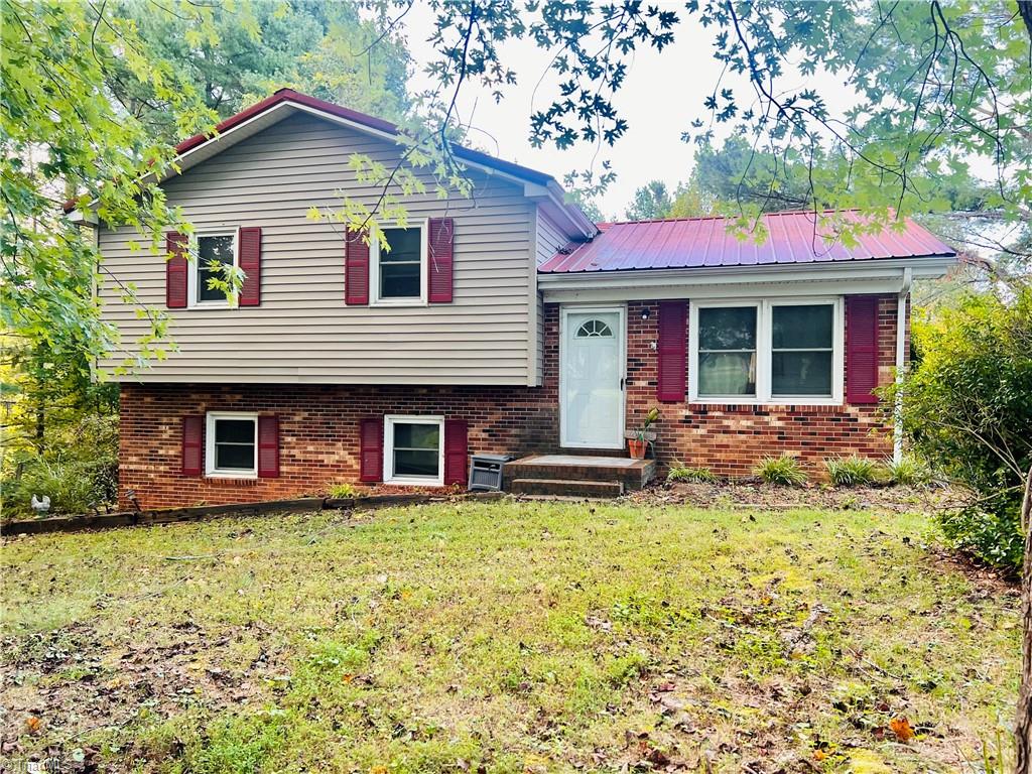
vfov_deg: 53.1
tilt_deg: +0.2
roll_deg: -1.0
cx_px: 516
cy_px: 387
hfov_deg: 67.3
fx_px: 775
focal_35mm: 26
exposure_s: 1/121
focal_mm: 5.7
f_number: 1.5
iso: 80
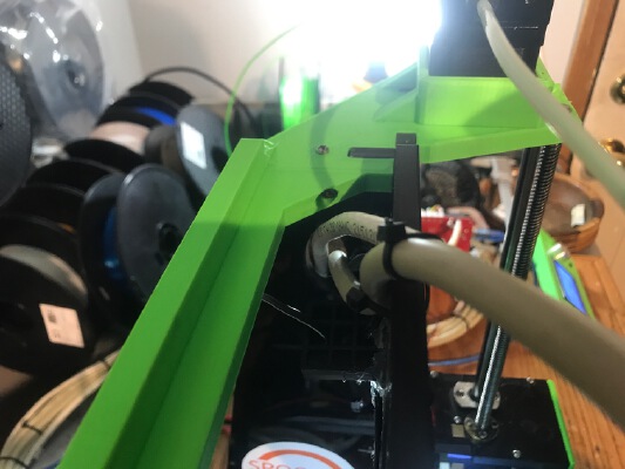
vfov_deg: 49.8
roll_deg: +1.0
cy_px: 234
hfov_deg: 63.4
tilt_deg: -37.4
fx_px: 506
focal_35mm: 28
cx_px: 312
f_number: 1.8
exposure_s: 1/20
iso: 40
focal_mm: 3.99
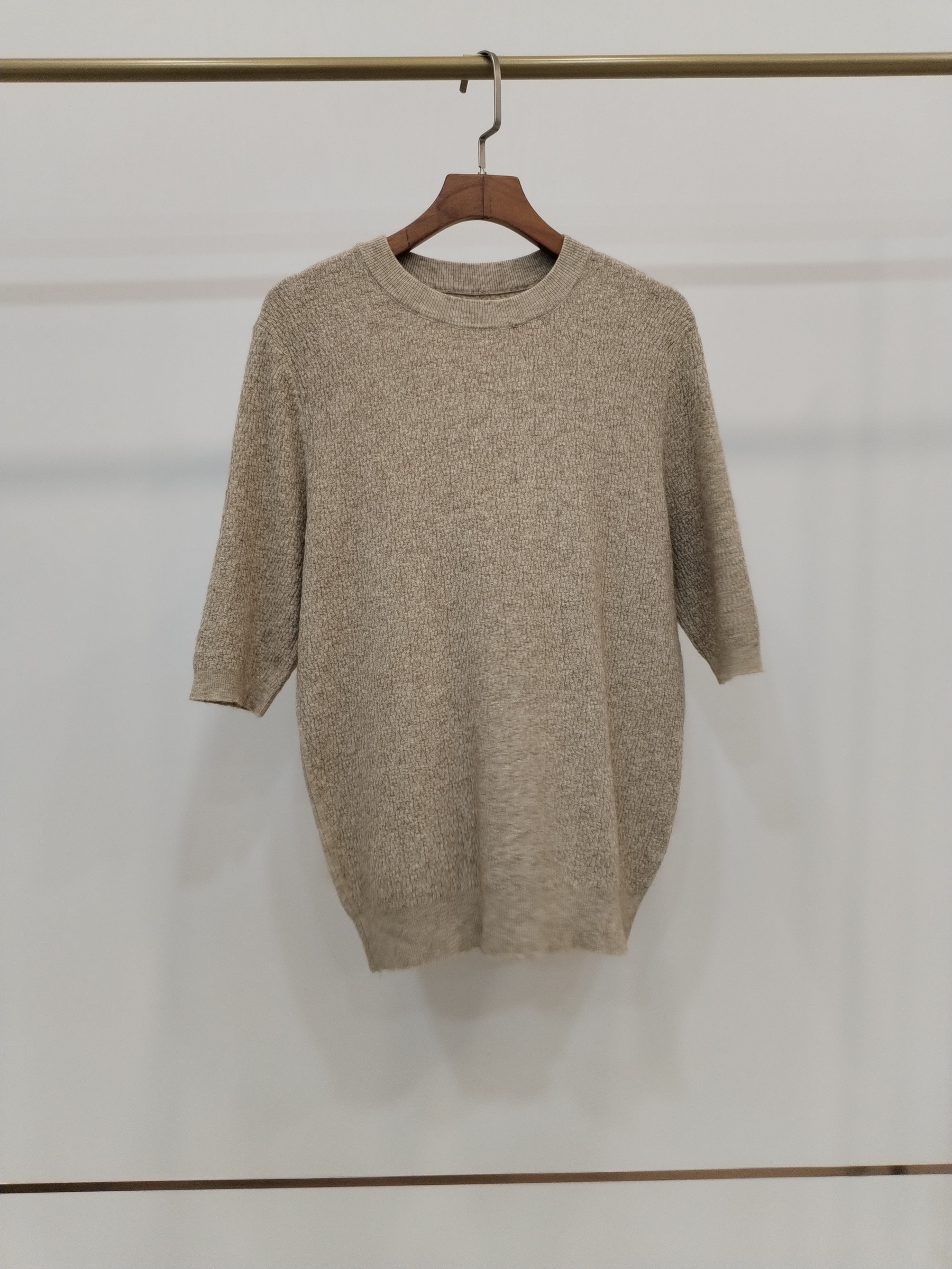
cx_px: 476
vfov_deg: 61.7
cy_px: 634
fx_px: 1063
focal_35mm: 29
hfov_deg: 48.2
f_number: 1.8
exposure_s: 1/60
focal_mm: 4.75
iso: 253
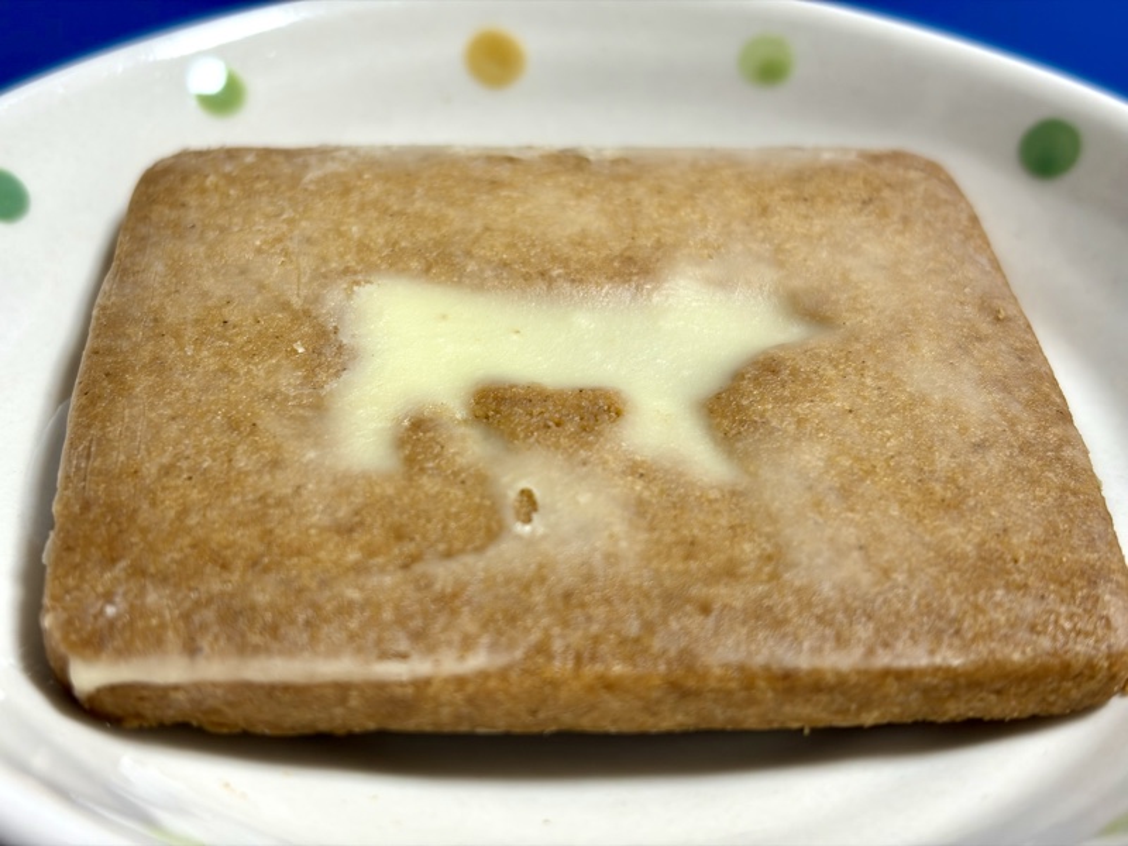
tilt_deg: -36.5
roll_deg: -2.4
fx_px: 1694
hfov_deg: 36.8
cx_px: 564
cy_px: 423
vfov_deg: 28.0
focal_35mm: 52
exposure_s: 1/60
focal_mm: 5.96
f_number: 1.6
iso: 64
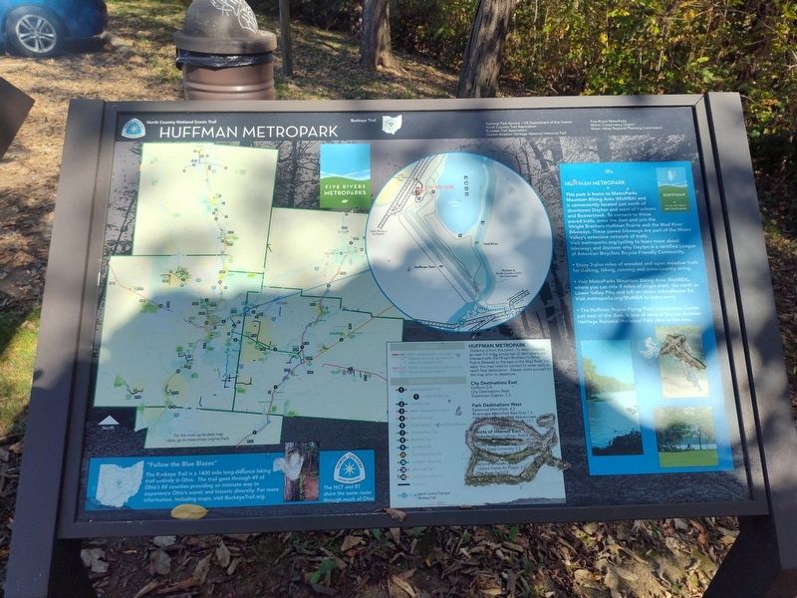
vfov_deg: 58.9
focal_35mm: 23
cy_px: 299
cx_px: 398
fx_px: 530
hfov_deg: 73.9
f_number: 1.8
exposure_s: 1/1089
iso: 100
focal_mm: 5.56
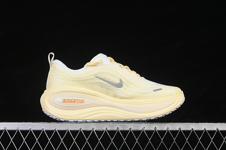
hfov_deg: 27.0
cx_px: 113
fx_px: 471
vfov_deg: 18.2
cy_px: 75
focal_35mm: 75
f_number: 8
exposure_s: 1/80
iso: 160
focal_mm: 50
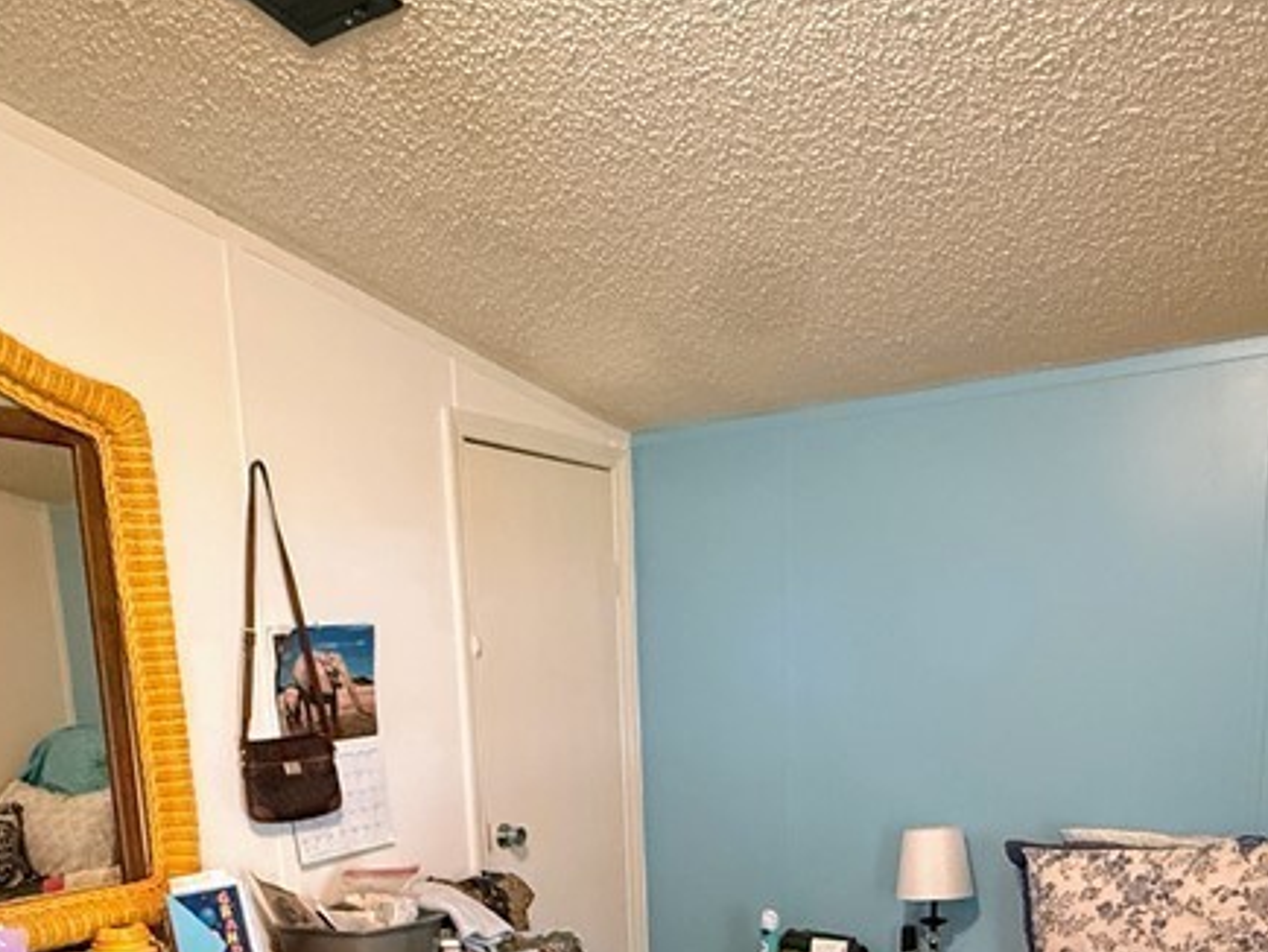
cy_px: 917
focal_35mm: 33
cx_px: 707
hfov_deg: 55.2
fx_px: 1209
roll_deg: +1.8
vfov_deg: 38.8
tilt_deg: -10.8
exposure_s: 1/60
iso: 1250
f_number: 2.2
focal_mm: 2.22
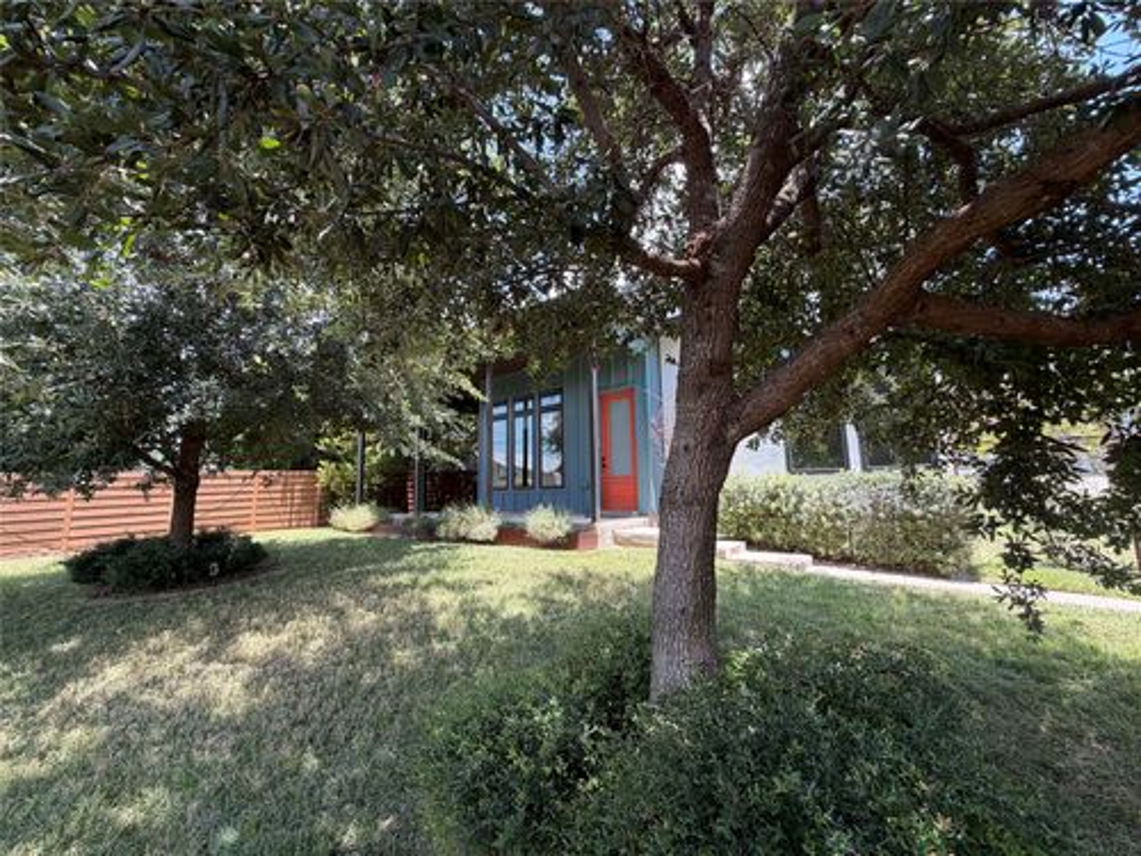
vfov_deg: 85.7
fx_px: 461
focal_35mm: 14
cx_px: 570
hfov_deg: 102.1
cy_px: 428
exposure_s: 1/124
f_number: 2.2
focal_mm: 2.22
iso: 50
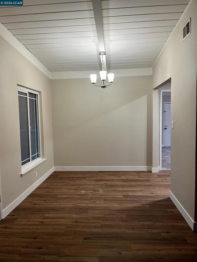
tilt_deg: -6.6
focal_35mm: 26
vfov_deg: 67.3
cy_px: 131
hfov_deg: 53.1
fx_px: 197
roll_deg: +1.7
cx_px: 98
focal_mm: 5.1
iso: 160
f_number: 1.6
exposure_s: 1/60
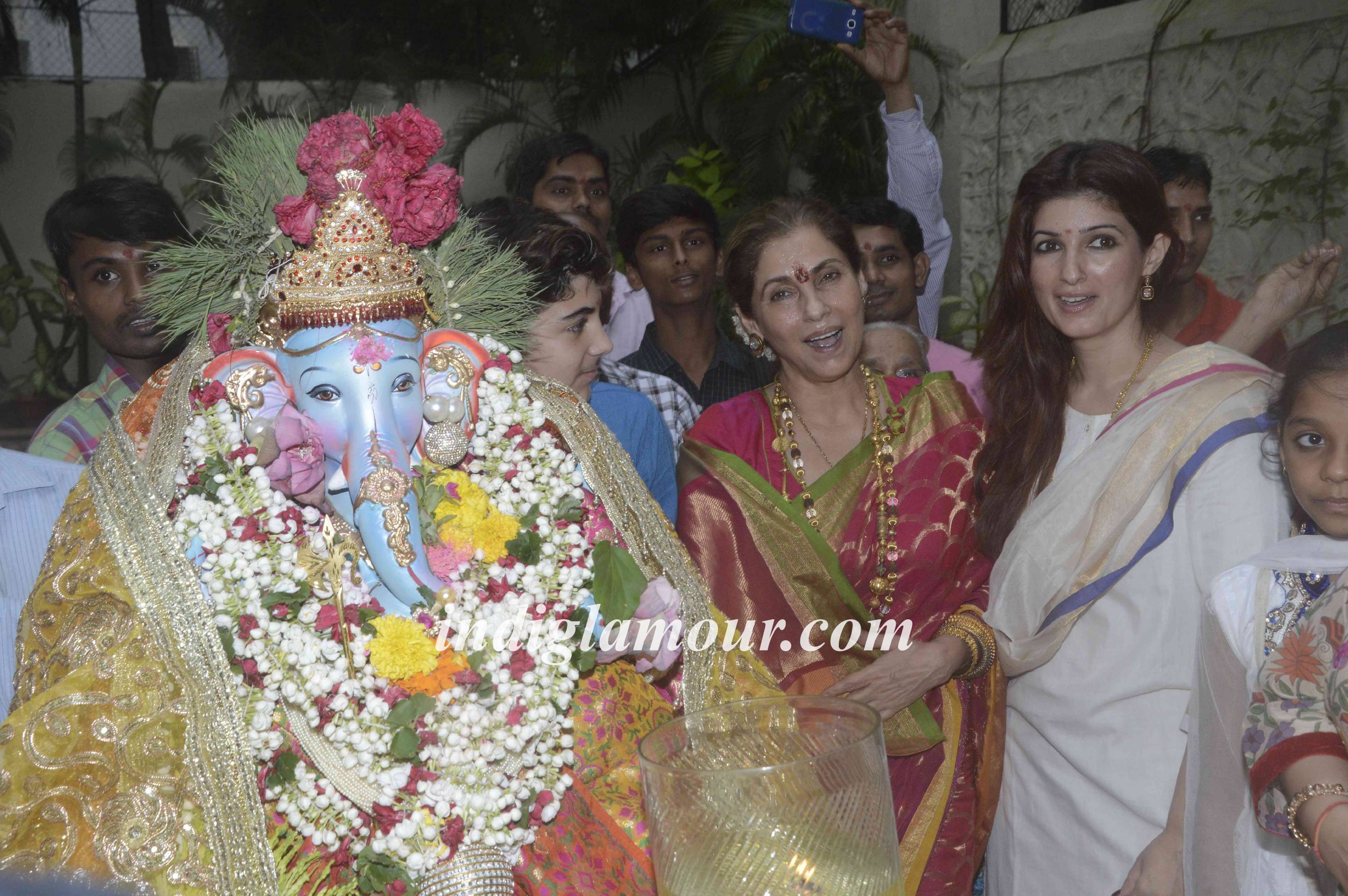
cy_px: 448
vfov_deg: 28.0
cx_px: 674
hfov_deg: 41.1
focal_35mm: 48
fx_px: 1796
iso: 800
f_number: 10
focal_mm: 32
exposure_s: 1/160
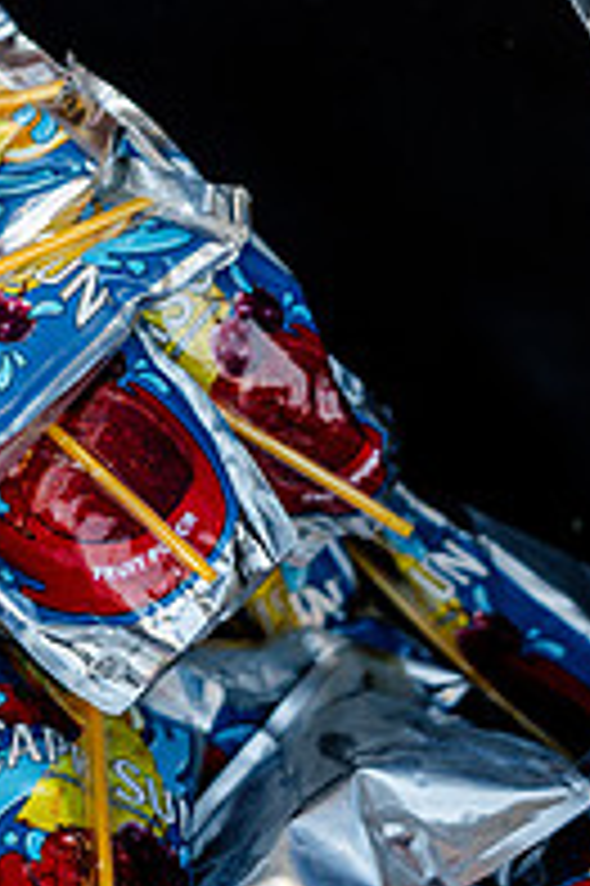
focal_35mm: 135
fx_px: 3324
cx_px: 72
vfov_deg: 15.0
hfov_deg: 10.1
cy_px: 63
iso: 1250
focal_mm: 59
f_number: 4
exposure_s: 1/640
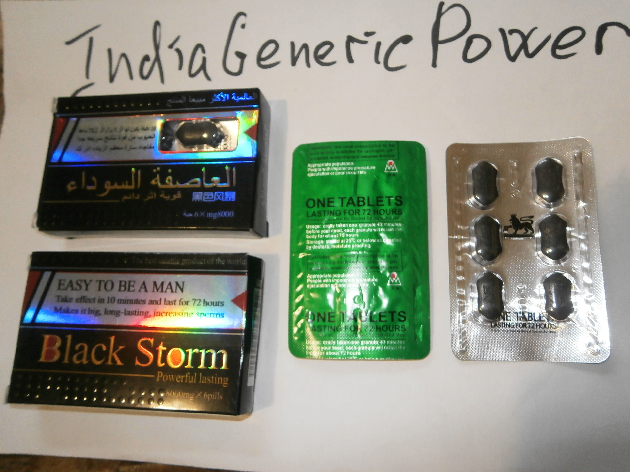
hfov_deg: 67.3
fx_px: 473
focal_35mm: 26
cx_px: 315
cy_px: 236
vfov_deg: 53.1
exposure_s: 1/30
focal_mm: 4.7
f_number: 2.8
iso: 200
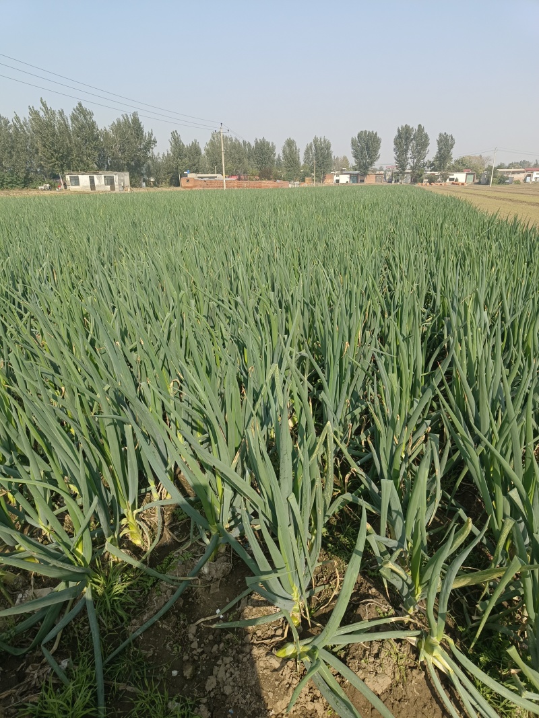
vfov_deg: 73.9
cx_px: 270
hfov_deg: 58.9
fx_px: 478
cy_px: 359
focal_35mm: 23
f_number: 1.88
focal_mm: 5.59
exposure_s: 1/404
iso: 100
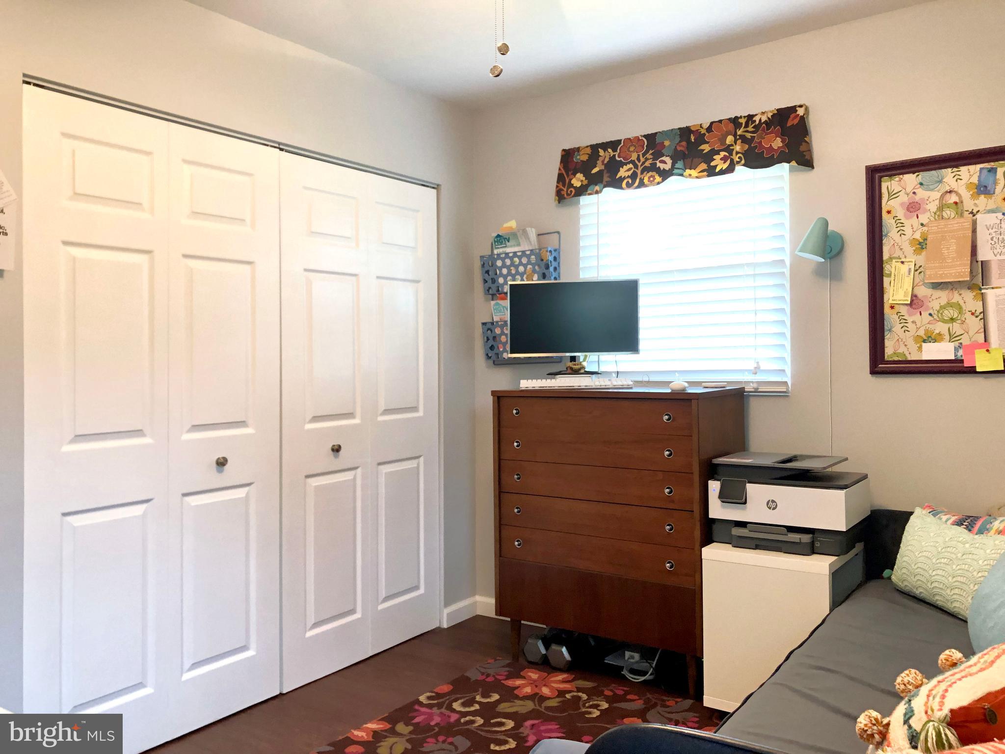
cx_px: 502
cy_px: 377
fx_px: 813
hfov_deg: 63.4
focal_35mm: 28
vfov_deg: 49.7
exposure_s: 1/30
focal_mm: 3.99
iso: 500
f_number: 1.8
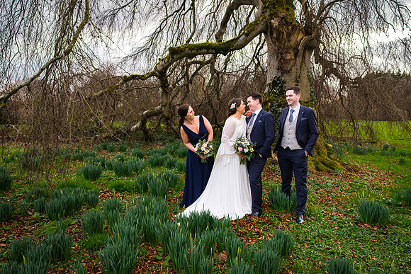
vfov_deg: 53.1
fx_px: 274
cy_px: 137
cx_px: 206
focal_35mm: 24
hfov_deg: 73.7
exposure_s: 1/160
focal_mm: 16
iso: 200
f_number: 2.8
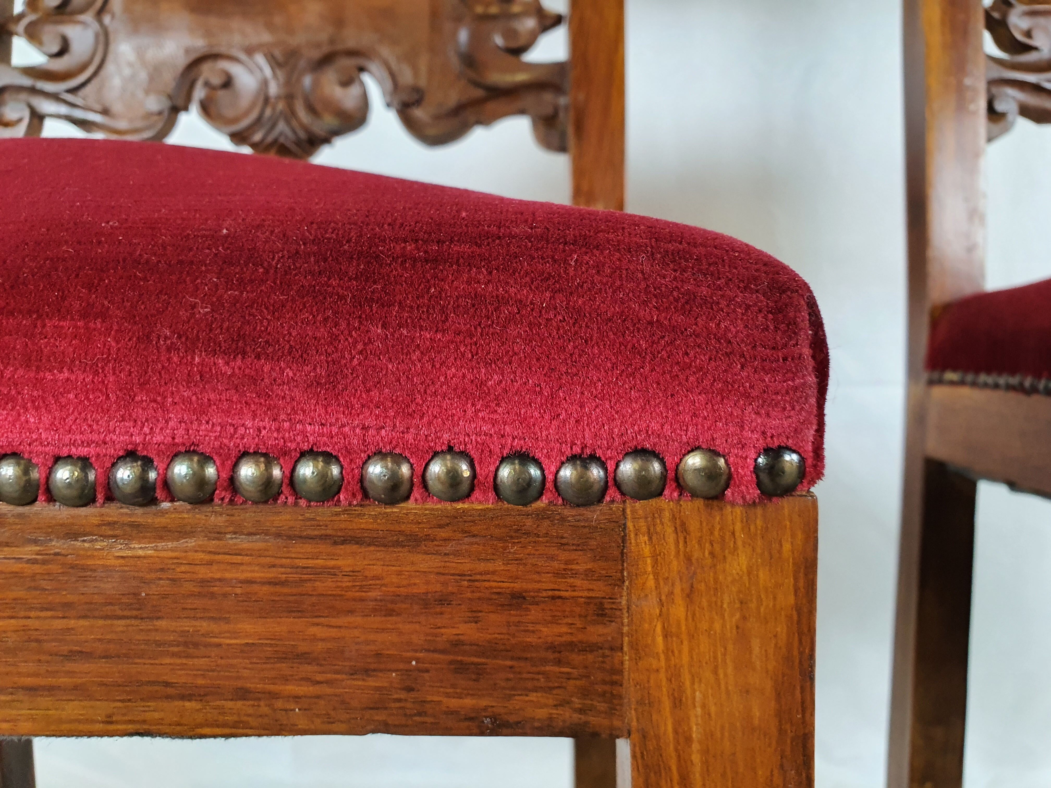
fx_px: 789
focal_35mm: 26
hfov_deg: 67.3
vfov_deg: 53.1
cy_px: 394
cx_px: 526
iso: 400
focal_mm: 4.3
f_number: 2.4
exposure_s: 1/50
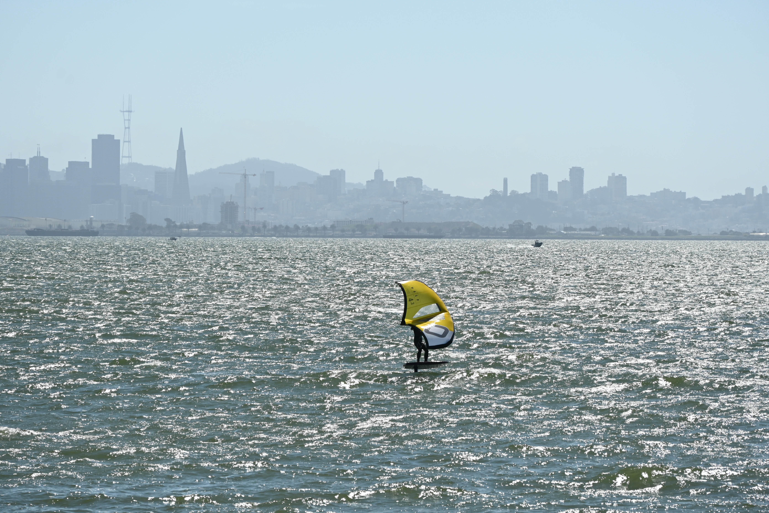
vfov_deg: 7.3
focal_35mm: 188
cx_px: 384
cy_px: 256
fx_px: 4005
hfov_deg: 11.0
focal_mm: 125
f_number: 8
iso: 100
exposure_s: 1/500
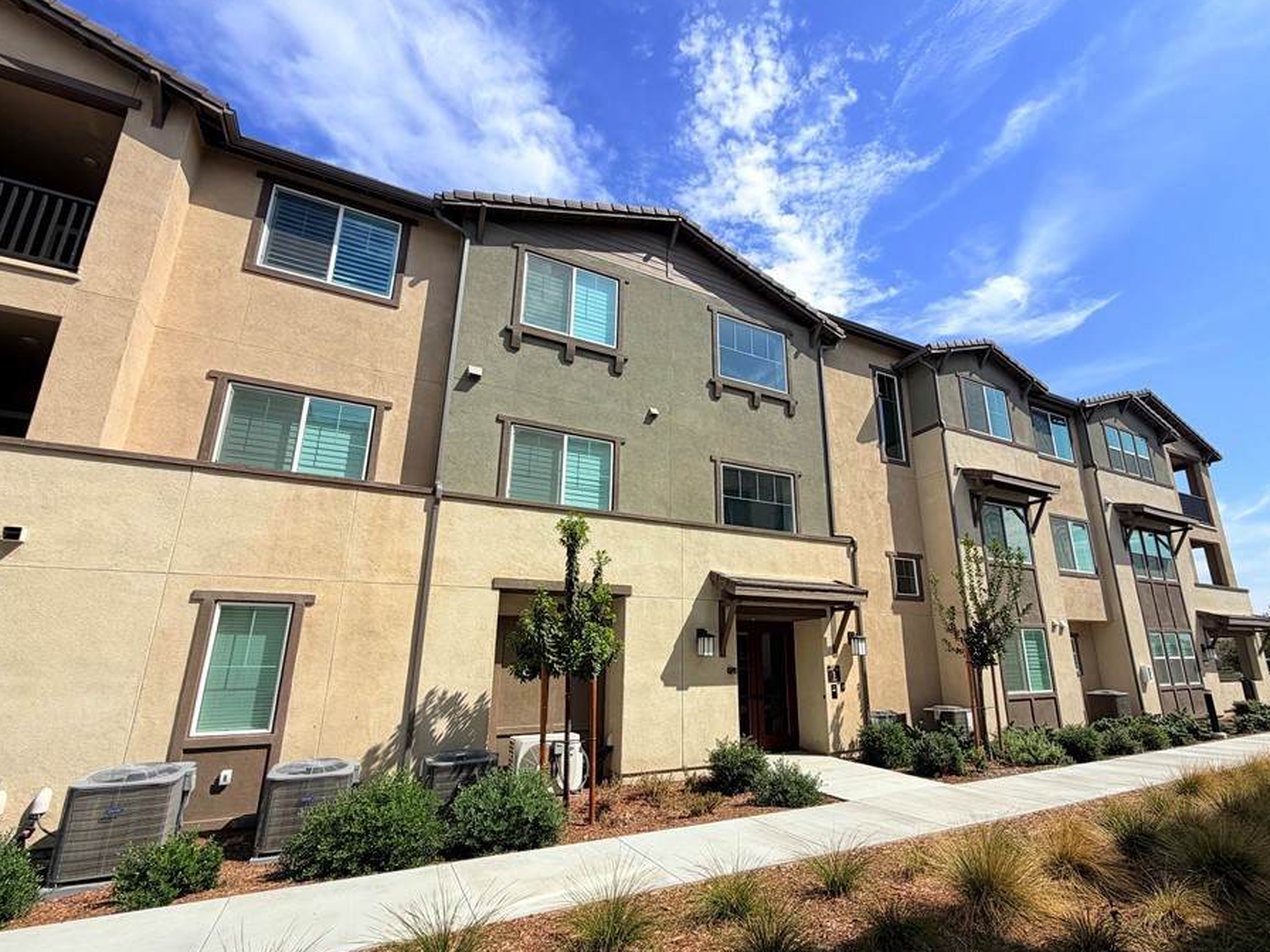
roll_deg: +0.7
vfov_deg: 78.0
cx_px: 699
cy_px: 504
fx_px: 587
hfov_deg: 94.2
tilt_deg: +15.5
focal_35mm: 16
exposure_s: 1/1001
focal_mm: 2.22
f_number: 2.2
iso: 20
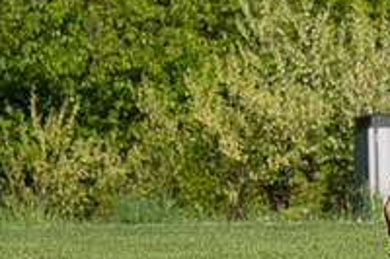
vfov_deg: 1.7
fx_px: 8962
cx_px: 466
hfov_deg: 2.5
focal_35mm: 828
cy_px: 160
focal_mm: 190
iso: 250
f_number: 5.6
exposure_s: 1/1600
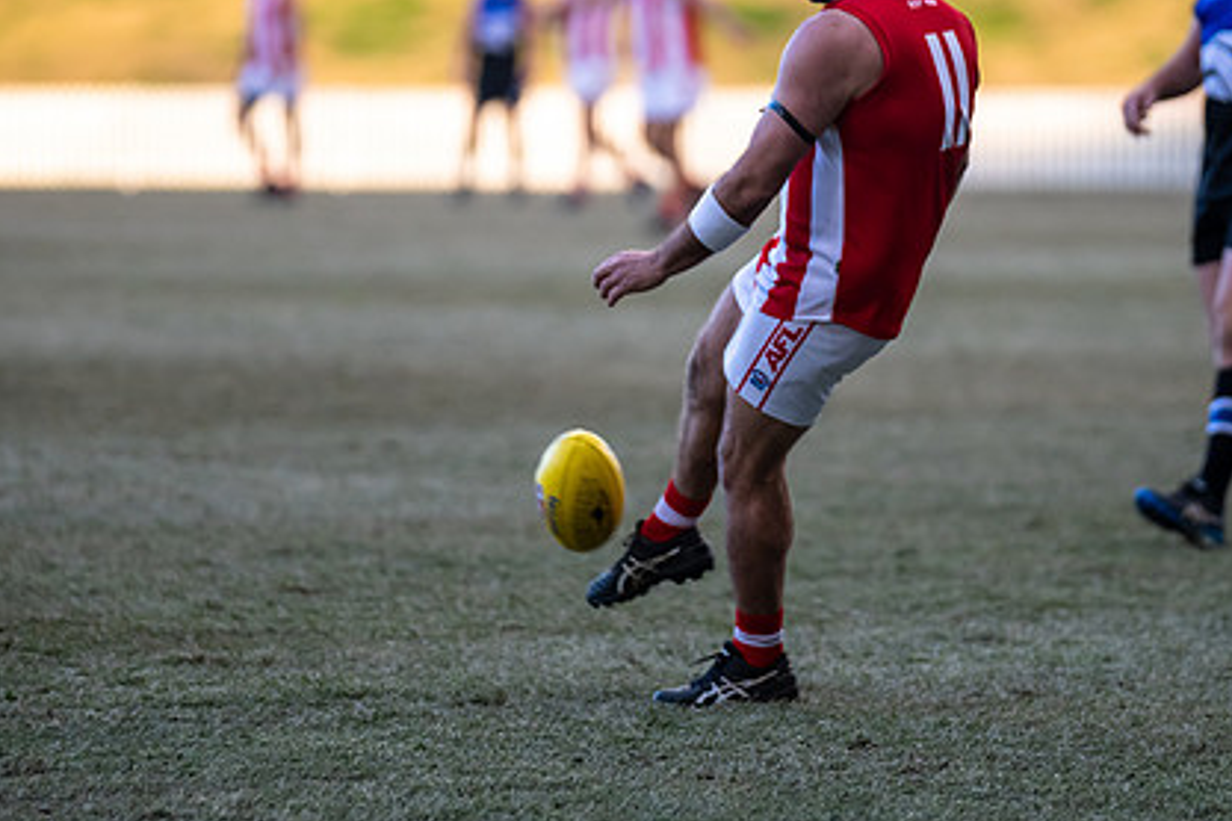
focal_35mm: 386
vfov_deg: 3.6
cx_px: 733
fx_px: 13209
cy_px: 368
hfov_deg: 5.3
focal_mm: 240
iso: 1000
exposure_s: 1/1600
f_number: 2.8
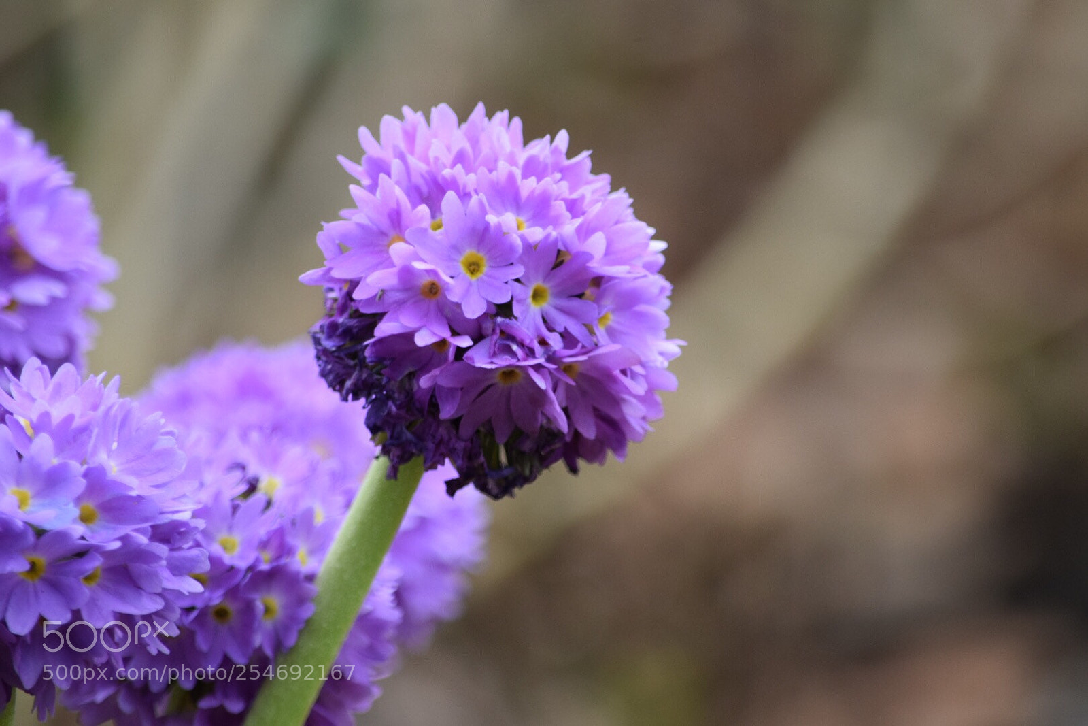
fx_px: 13600
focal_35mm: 450
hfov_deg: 4.6
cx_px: 544
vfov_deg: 3.1
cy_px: 363
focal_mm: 300
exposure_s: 1/250
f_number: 5.6
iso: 720
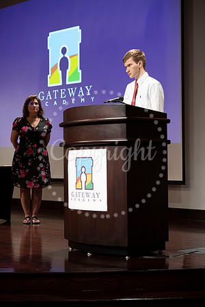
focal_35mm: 66
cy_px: 154
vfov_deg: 30.5
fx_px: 564
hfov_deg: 20.6
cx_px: 102
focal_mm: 66
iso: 800
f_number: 4
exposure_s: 1/80
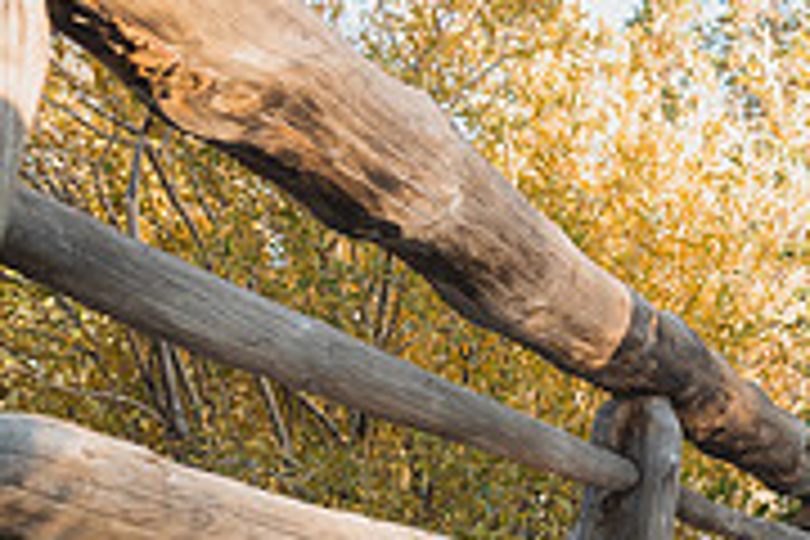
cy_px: 268
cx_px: 1116
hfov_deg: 27.3
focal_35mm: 58
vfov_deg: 23.4
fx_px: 1305
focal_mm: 18
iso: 200
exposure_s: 1/125
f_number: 2.8
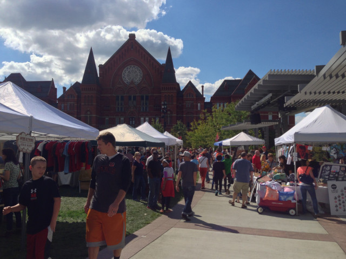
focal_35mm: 33
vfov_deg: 42.9
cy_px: 130
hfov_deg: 55.4
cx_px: 173
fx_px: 330
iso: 50
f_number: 2.4
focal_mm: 4.13
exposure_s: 1/2358
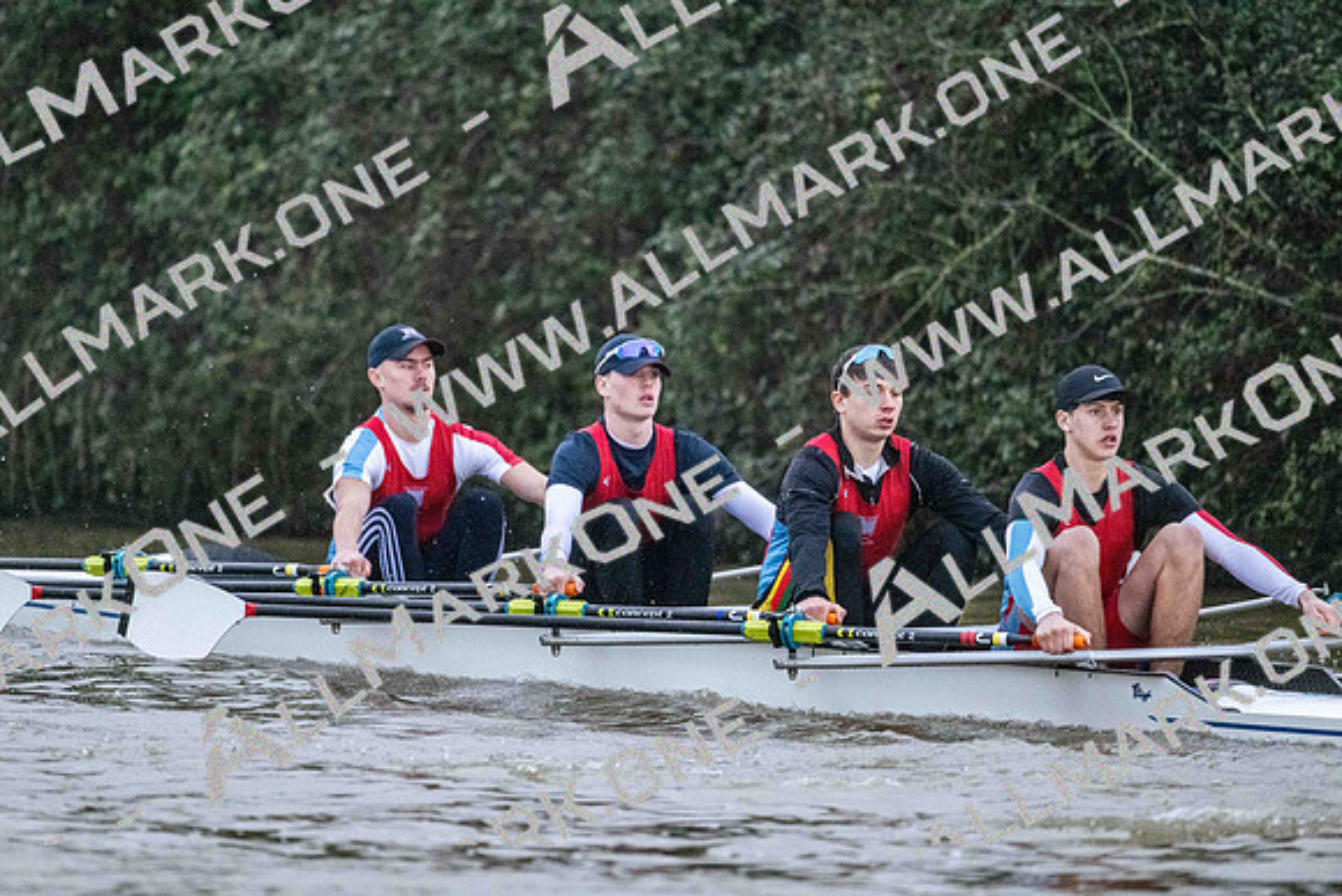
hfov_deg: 5.2
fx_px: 14914
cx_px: 671
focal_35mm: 400
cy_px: 448
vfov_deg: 3.4
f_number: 4.5
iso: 16000
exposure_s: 1/1600
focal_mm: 400
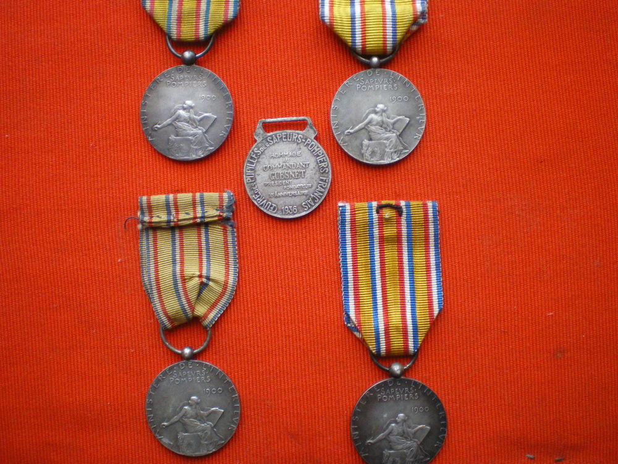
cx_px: 309
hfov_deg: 49.0
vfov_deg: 37.7
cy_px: 232
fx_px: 678
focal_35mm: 38
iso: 250
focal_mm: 6.3
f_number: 3.1
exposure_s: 1/50
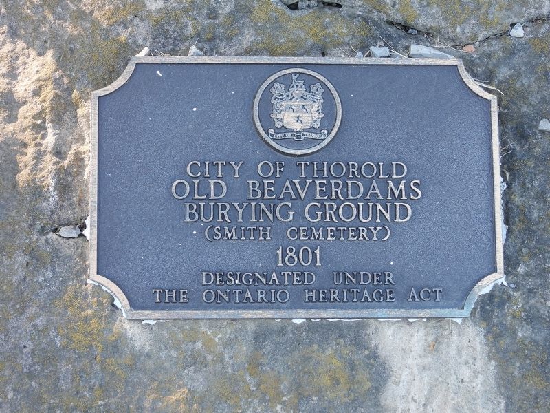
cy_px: 206
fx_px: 1351
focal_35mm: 85
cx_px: 275
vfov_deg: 17.4
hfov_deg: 23.0
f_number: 3.5
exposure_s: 1/60
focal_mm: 15.3
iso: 100
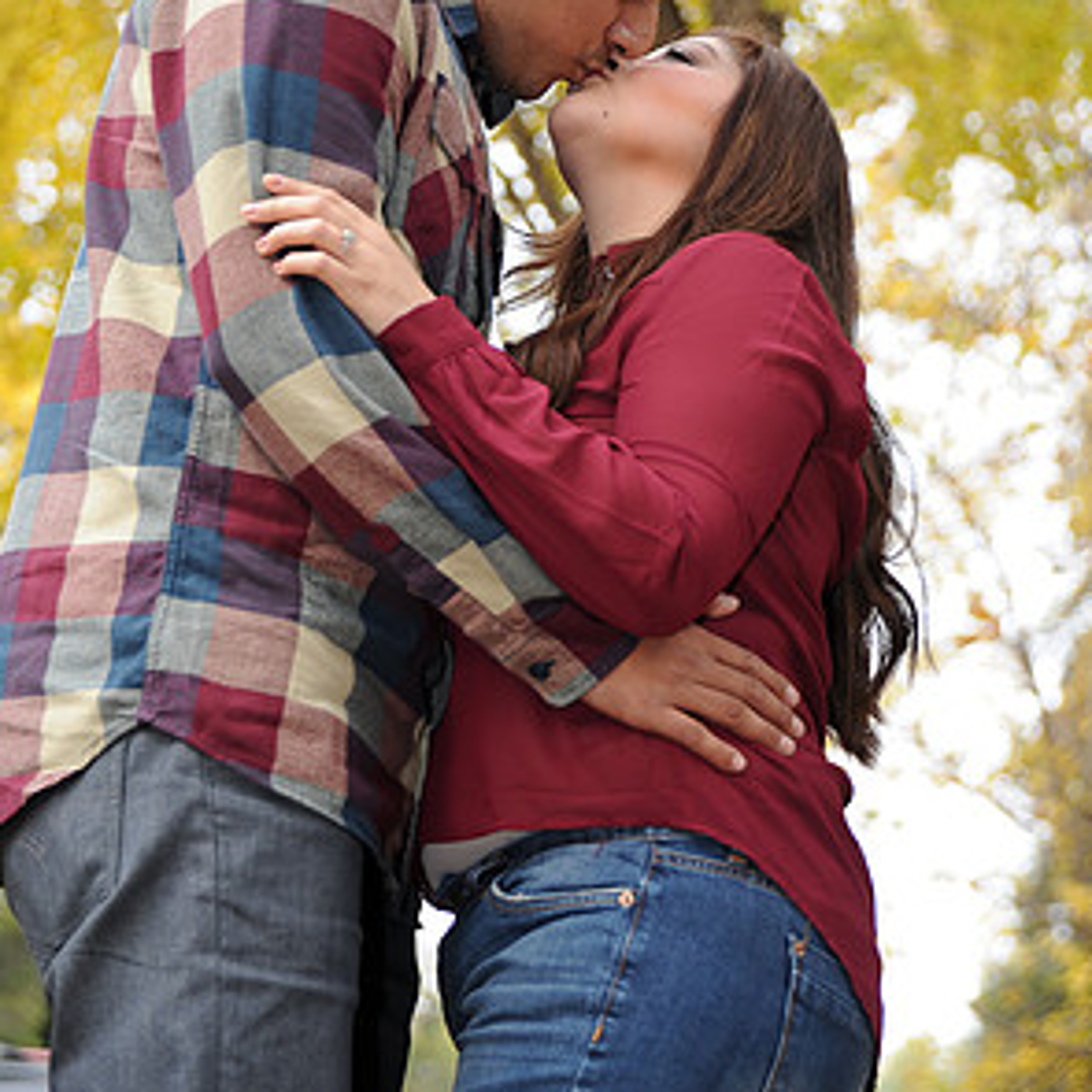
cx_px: 546
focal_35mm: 110
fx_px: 3926
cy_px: 407
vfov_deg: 15.8
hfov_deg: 15.8
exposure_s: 1/100
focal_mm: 85
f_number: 4.5
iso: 250
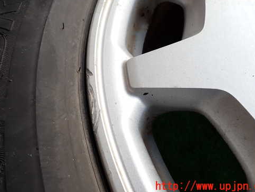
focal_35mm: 31
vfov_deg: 45.1
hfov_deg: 58.3
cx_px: 116
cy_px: 74
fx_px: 228
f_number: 2.8
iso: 100
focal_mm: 4.5
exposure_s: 1/200
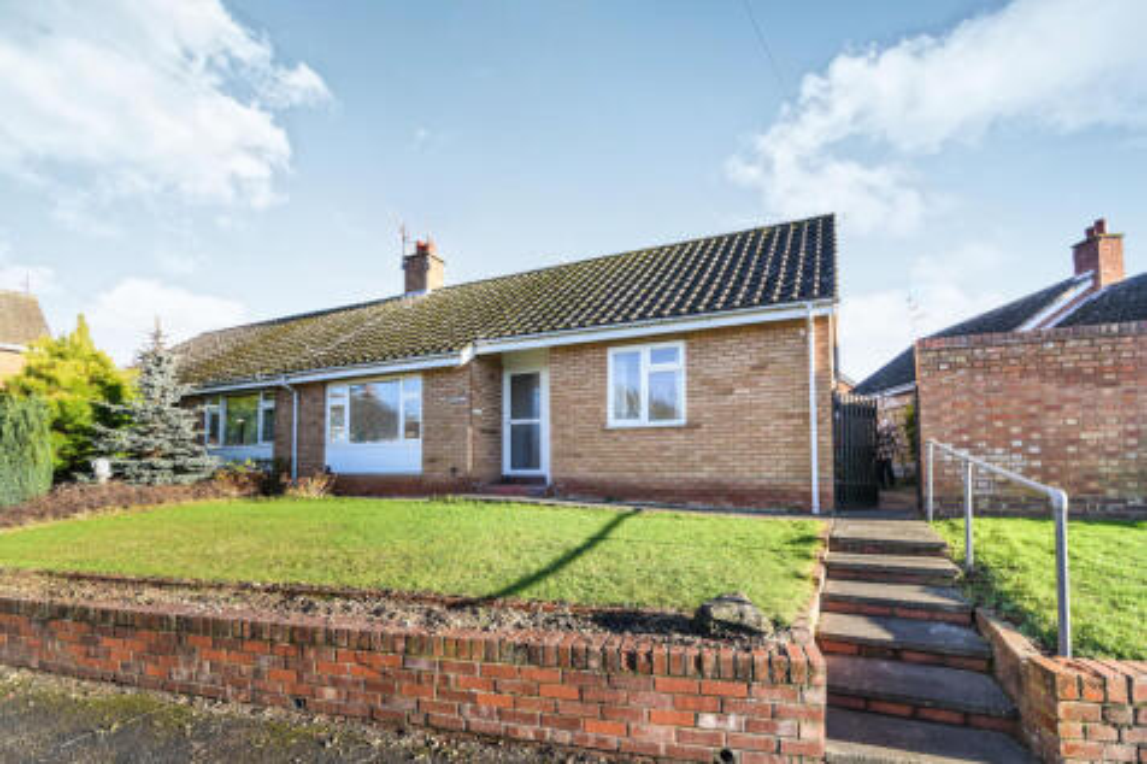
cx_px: 574
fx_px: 510
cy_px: 382
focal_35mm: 16
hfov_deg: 96.8
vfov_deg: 73.7
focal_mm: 16
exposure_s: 1/500
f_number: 5.6
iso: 640
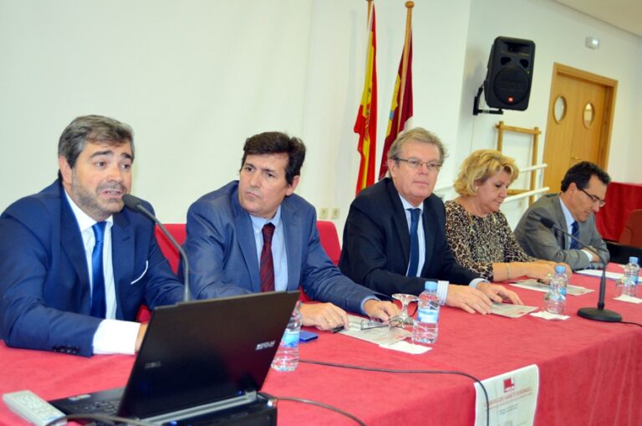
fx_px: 748
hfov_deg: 46.5
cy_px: 213
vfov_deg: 31.8
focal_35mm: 42
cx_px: 321
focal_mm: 28
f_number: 4
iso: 1400
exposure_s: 1/60
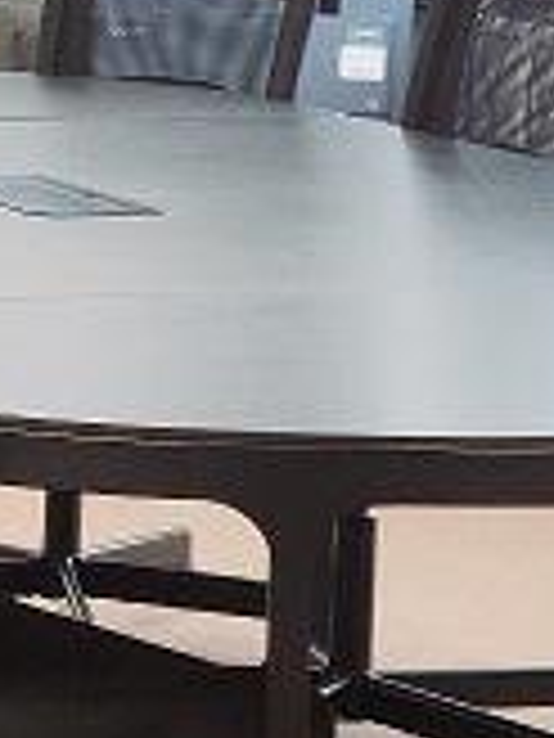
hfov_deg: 7.4
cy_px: 230
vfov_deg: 10.0
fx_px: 4204
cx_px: -327
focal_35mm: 197
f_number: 2
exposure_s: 1/39.1
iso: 200
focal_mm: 5.9
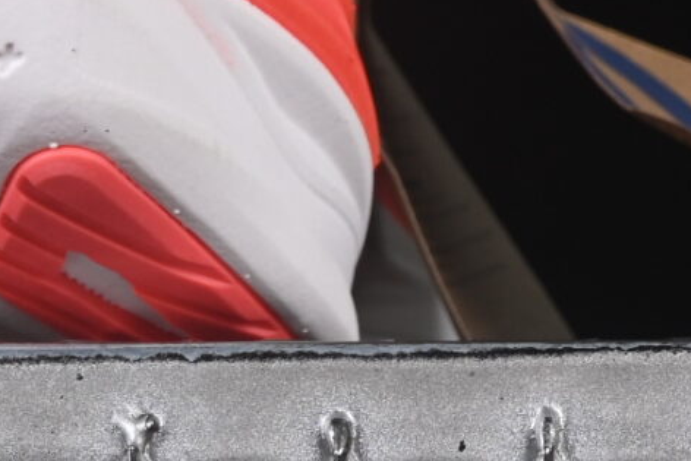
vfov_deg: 3.4
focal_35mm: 407
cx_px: -404
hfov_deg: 5.0
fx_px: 7814
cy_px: -432
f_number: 8
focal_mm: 50
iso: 160
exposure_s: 1/80
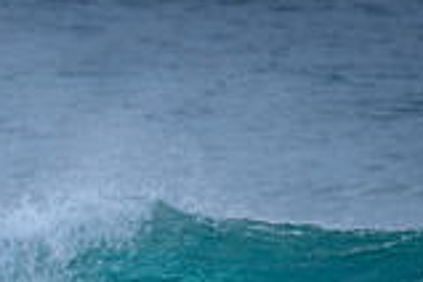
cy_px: 374
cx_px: -109
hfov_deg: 0.7
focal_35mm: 2912
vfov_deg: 0.5
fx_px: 34213
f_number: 6.3
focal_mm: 800
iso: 1000
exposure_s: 1/2000
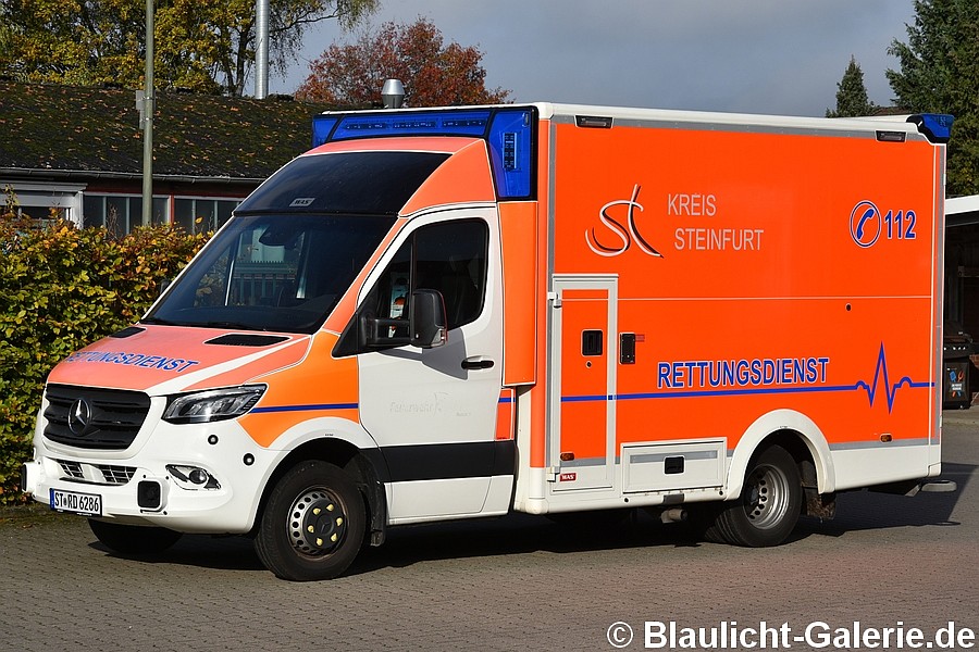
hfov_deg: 23.9
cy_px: 326
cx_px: 490
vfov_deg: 16.1
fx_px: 2311
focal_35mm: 85
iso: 200
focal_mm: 85
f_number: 11
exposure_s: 1/500
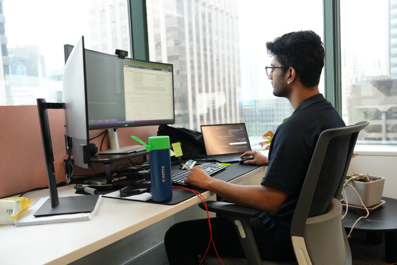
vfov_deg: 40.0
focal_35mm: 33
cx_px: 198
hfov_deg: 57.2
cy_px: 132
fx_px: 364
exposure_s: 1/100
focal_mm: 33
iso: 1600
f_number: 5
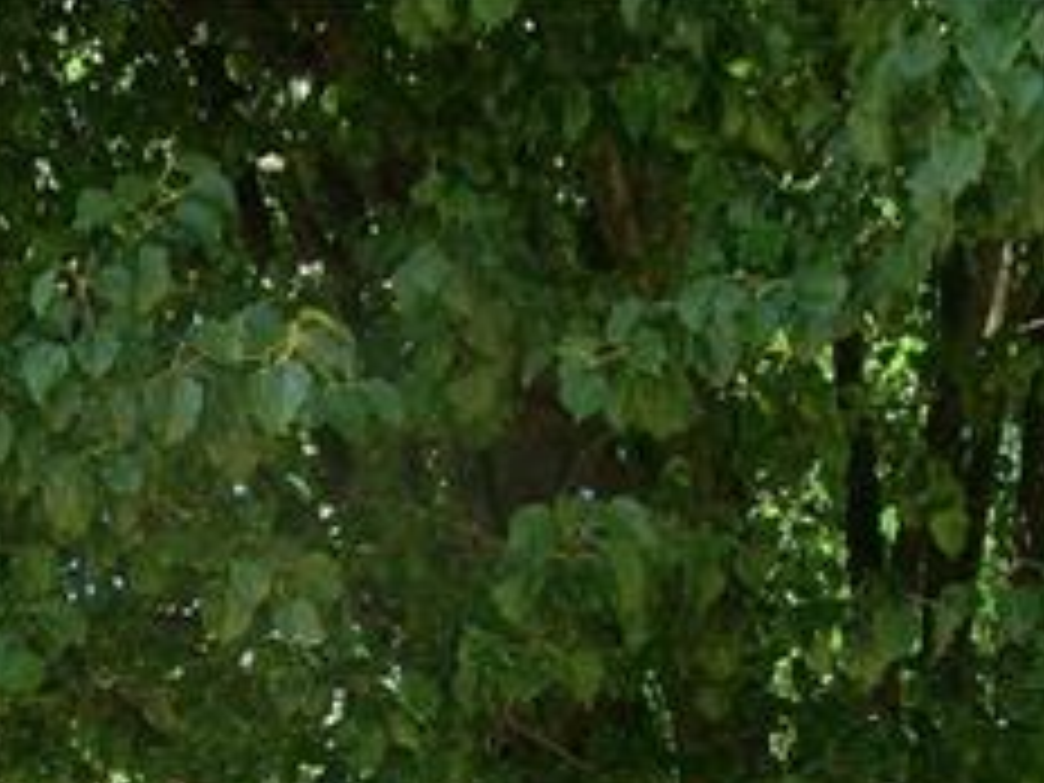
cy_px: 1062
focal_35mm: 102
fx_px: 3076
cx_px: 256
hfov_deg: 19.1
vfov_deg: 13.9
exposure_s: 1/320
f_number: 3.9
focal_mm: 6.61
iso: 100
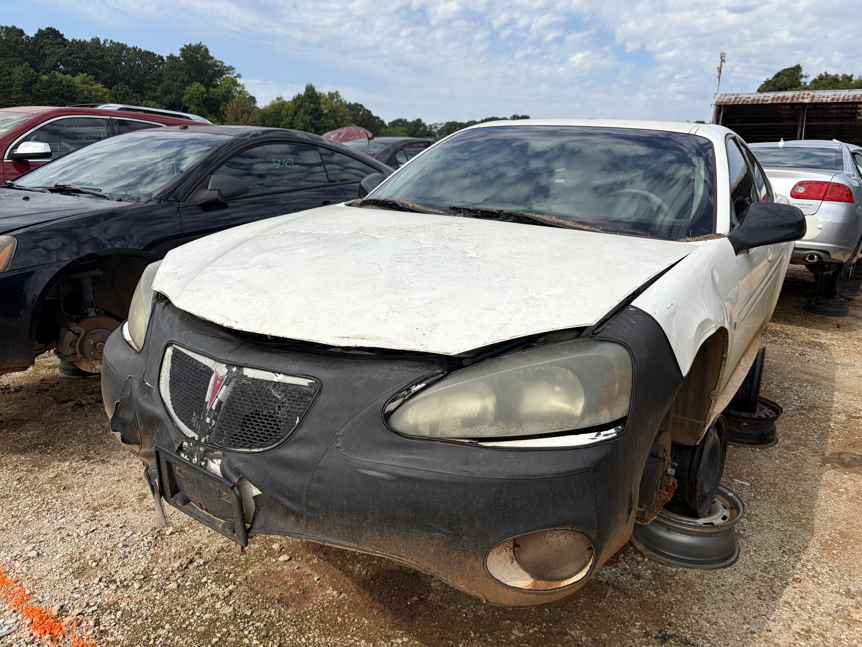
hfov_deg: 67.3
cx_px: 431
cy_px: 324
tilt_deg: -11.3
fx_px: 647
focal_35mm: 26
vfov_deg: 53.1
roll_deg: -1.9
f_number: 1.6
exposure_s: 1/4329
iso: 50
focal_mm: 5.96
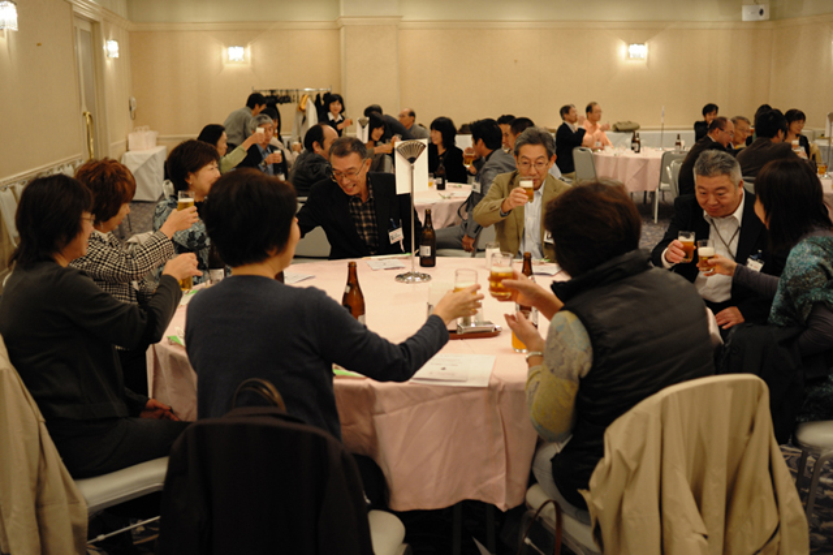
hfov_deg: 54.5
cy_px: 278
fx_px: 809
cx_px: 416
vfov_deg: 37.8
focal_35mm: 35
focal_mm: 35
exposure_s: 1/100
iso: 1400
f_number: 2.8
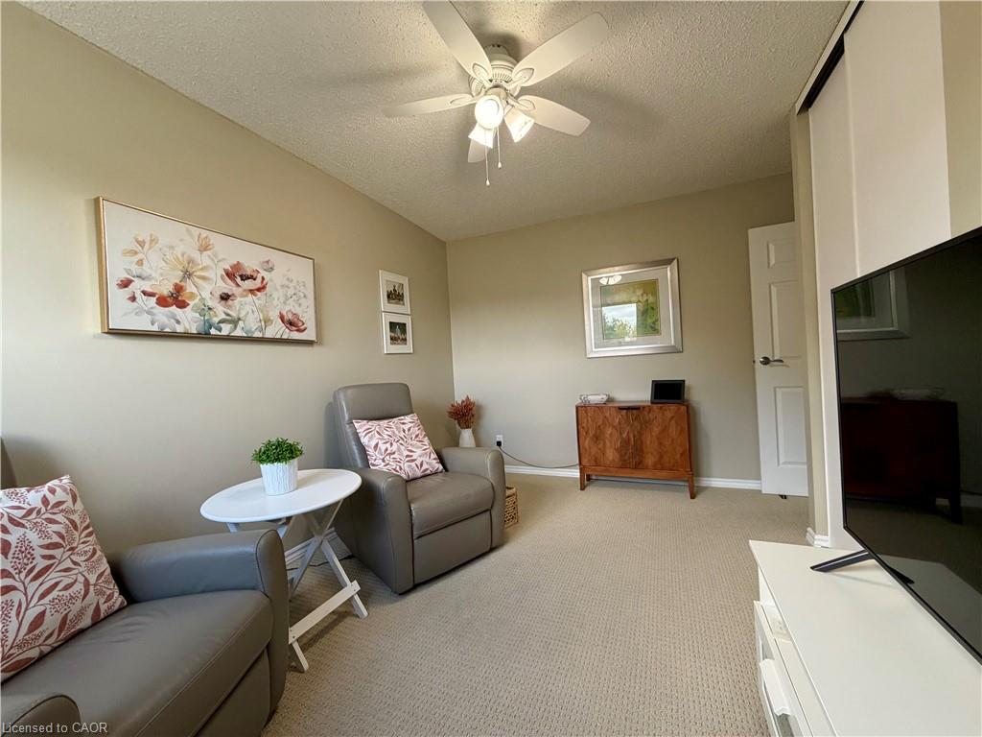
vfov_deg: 85.7
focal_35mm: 14
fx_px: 397
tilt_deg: -0.5
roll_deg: +3.2
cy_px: 368
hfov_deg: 102.1
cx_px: 491
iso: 250
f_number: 2.2
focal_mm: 2.22
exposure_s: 1/120
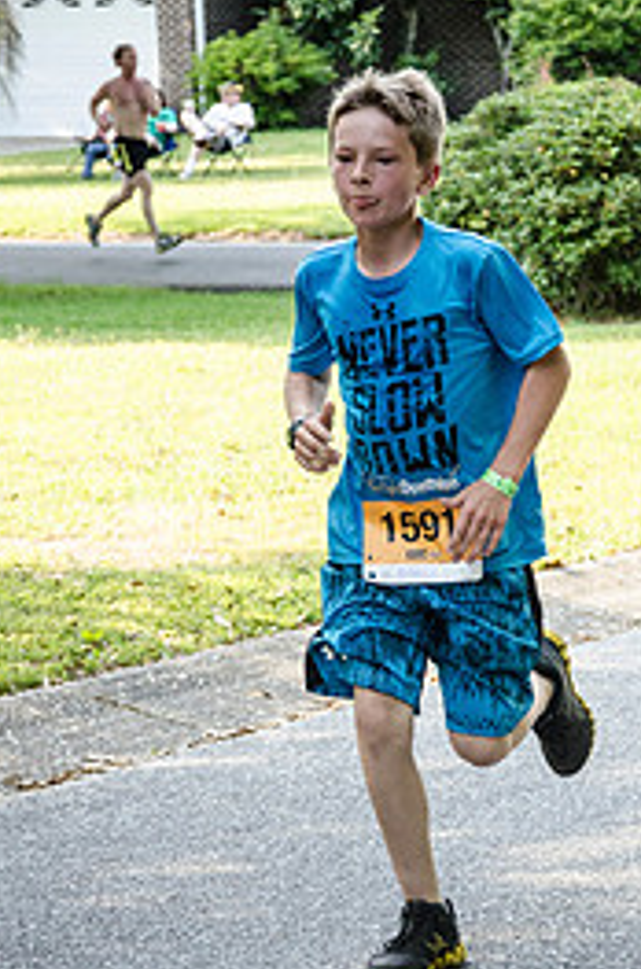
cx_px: 435
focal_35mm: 180
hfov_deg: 7.6
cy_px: 523
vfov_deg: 11.4
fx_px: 4833
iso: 800
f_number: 5.3
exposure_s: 1/640
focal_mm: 70
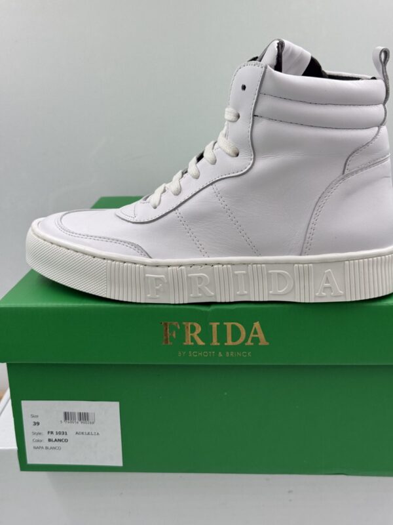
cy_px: 262
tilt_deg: -15.2
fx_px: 727
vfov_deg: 39.7
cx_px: 196
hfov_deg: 30.3
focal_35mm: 48
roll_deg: +2.9
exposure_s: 1/895
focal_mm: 6.76
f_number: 1.78
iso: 100
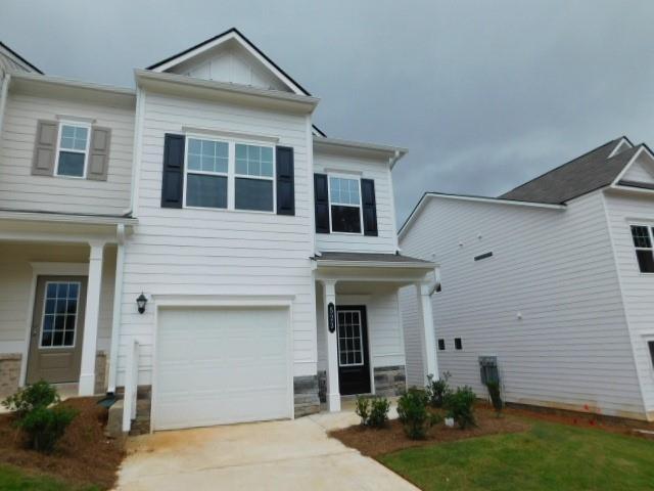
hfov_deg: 73.9
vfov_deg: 58.9
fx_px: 435
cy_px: 246
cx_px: 327
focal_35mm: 23
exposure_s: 1/500
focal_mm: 4
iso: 125
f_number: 6
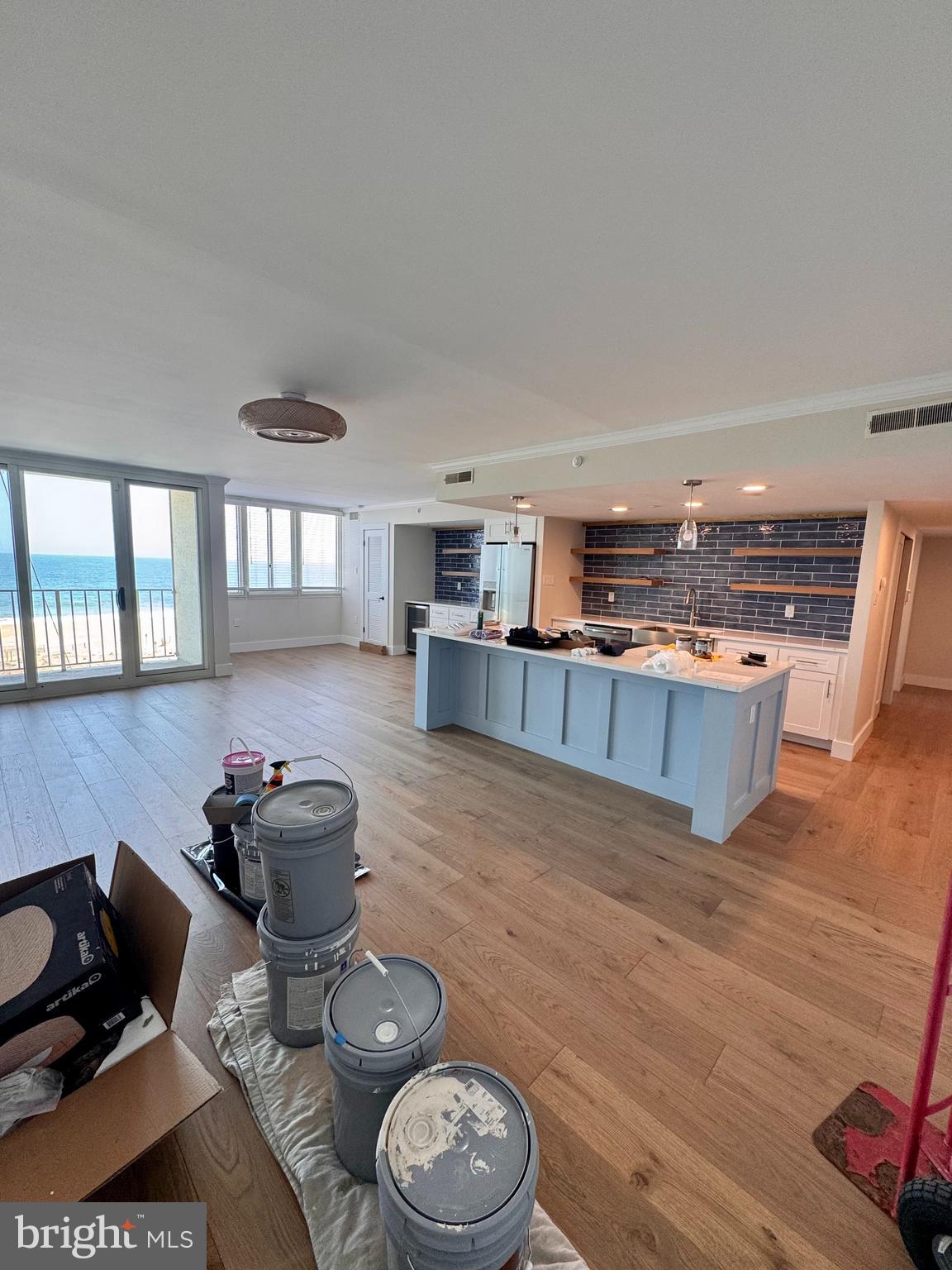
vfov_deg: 102.1
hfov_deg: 85.7
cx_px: 476
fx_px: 513
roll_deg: -2.0
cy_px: 635
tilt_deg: -7.8
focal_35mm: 14
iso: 80
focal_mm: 2.22
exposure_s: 1/99
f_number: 2.2
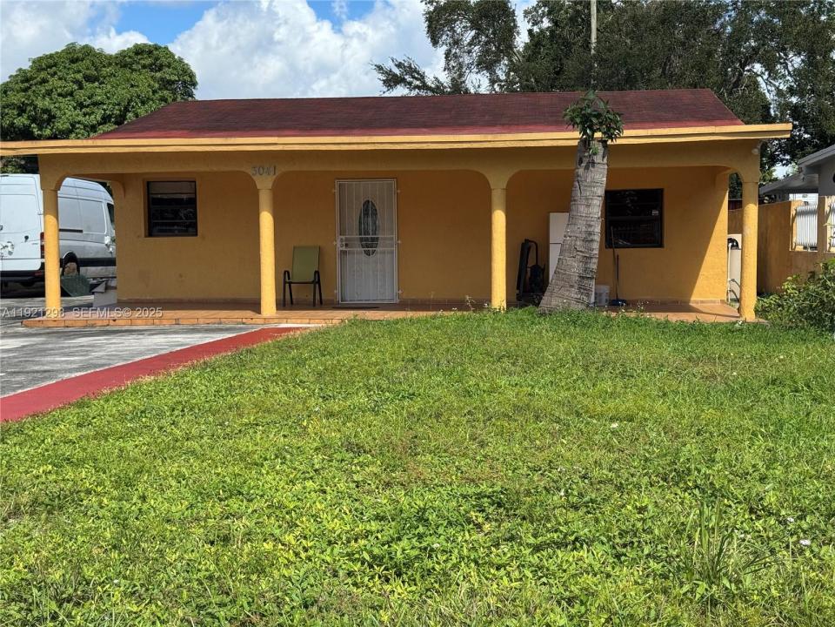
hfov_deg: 39.7
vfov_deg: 30.3
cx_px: 418
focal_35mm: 48
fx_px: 1158
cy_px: 314
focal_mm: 6.76
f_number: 1.78
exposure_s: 1/3610
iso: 64
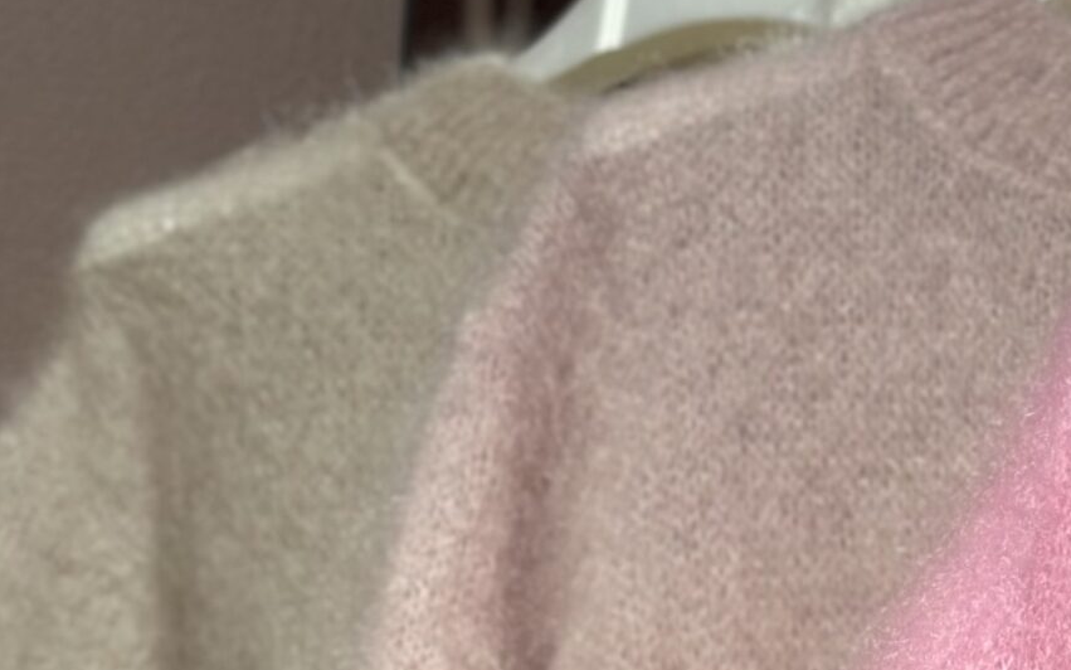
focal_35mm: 153
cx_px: 763
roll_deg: +0.5
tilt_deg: +1.3
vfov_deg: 8.2
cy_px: 1314
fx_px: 4466
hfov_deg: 13.6
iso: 64
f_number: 1.78
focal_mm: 6.86
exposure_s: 1/140
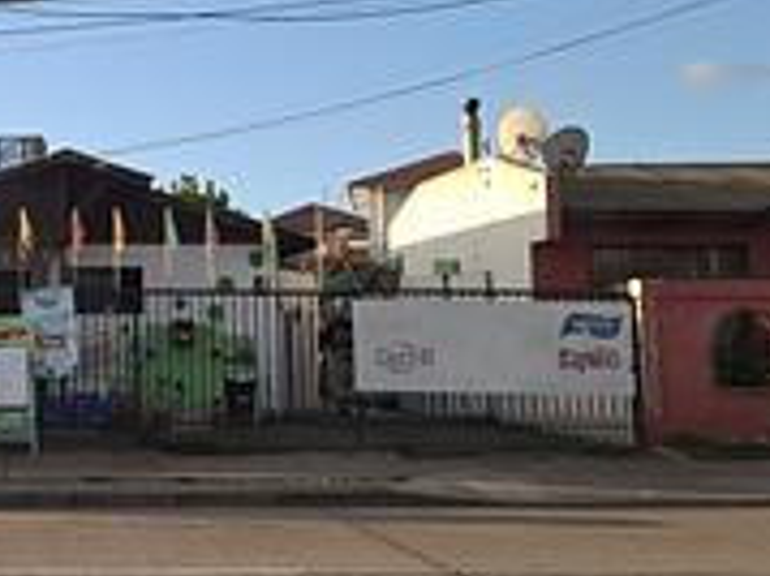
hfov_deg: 32.2
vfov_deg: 26.4
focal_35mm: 55
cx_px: -2
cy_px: 202
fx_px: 1223
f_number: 1.8
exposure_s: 1/565
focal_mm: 5.54
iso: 50
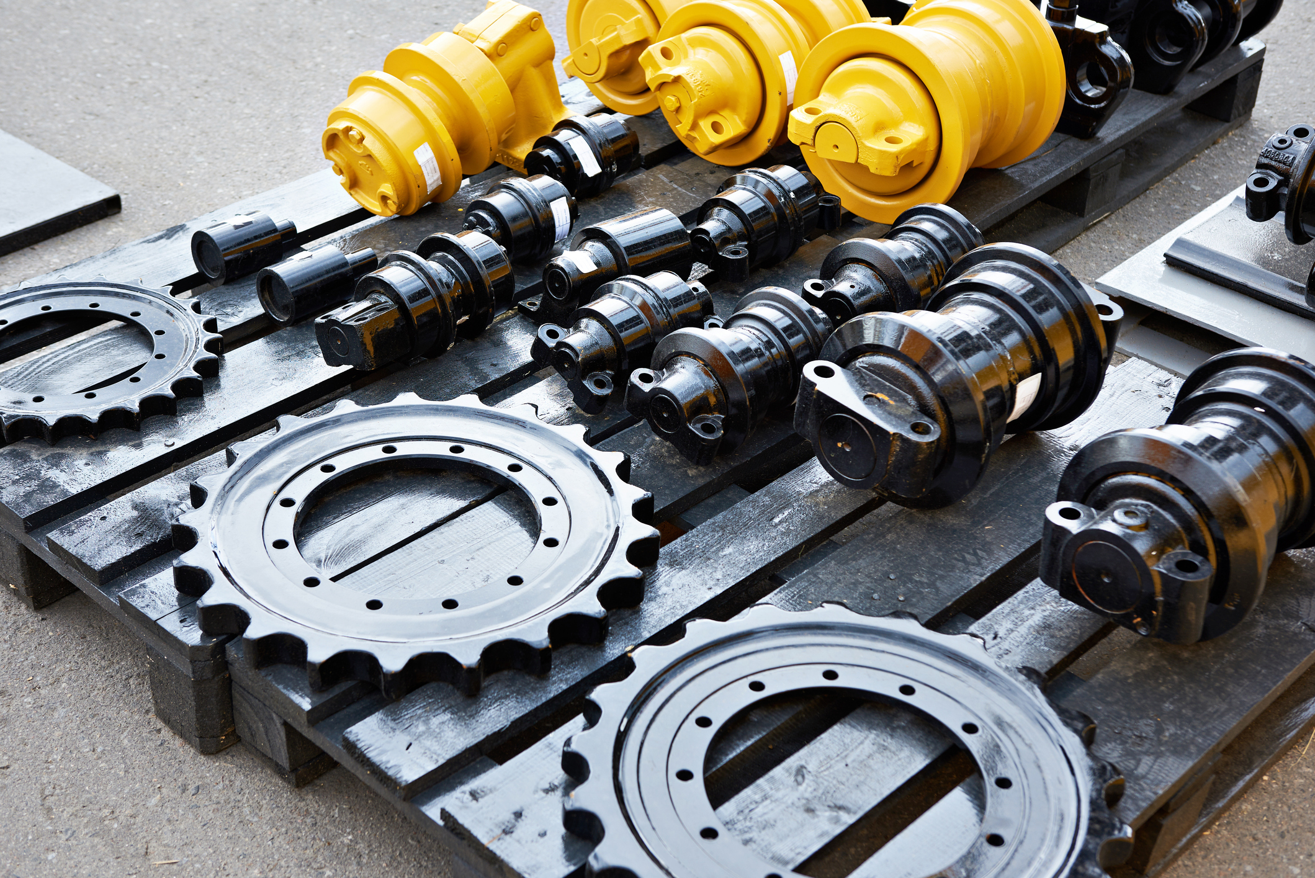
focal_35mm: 50
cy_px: 439
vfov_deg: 27.0
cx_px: 658
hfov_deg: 39.6
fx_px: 1827
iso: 100
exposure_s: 1/100
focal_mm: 50
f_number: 5
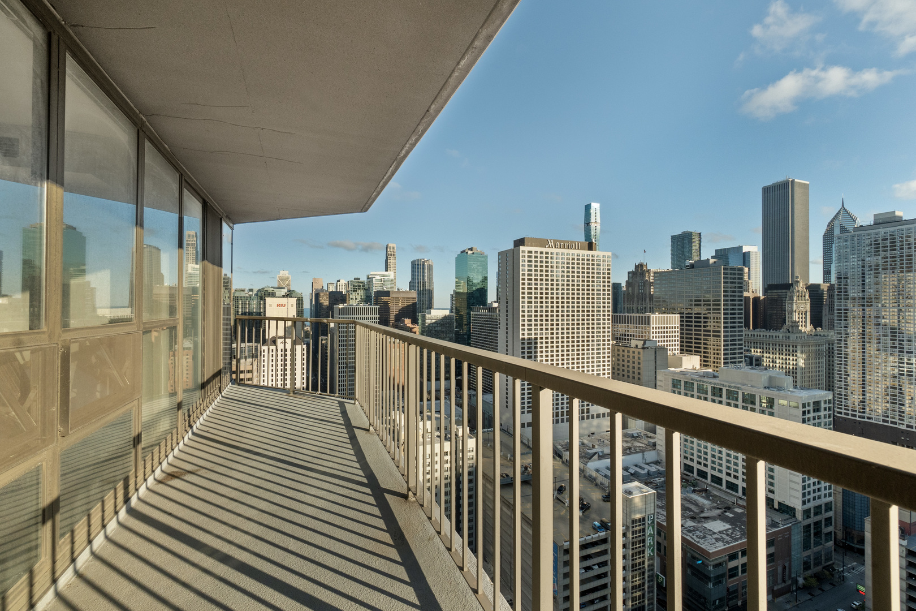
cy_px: 306
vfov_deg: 77.3
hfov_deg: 100.4
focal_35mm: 15
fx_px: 382
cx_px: 458
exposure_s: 1/800
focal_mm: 10
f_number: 9
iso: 800
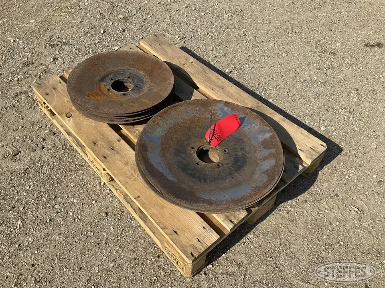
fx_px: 323
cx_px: 192
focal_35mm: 29
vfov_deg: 48.2
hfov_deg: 61.7
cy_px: 144
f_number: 1.8
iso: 25
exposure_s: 1/2227
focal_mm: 3
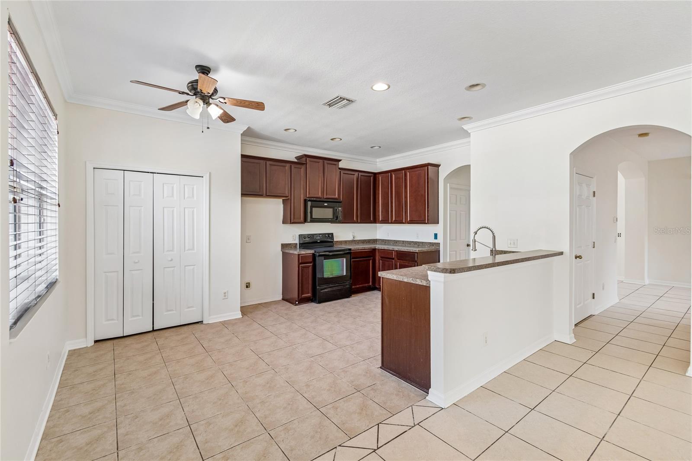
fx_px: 288
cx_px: 346
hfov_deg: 100.4
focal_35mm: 15
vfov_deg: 77.3
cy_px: 230
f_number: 7.1
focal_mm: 10
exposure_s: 1/4
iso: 100
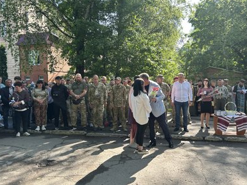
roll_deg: +1.2
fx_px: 193
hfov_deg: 65.3
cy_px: 90
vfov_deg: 51.4
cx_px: 126
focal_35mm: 27
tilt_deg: -1.6
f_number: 1.5
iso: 50
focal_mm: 5.7
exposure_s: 1/426
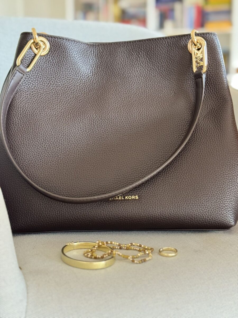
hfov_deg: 30.3
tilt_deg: -8.5
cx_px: 119
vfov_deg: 39.7
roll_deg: +0.4
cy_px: 159
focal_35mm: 48
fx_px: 440
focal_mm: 6.76
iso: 320
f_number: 1.78
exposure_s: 1/40
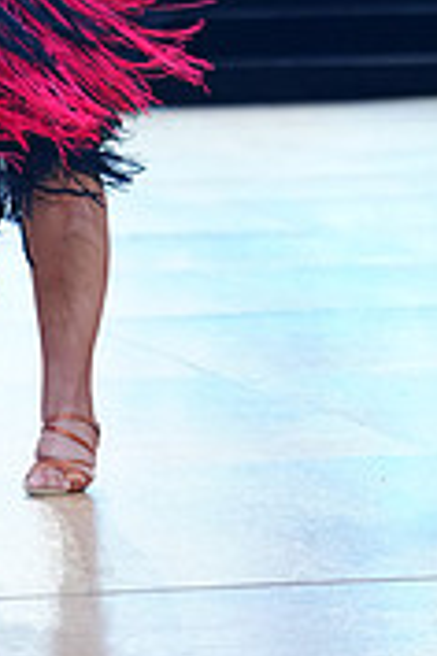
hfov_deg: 5.9
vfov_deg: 8.8
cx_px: -228
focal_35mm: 230
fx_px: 4188
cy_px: -248
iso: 2000
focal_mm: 70
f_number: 2.8
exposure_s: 1/400
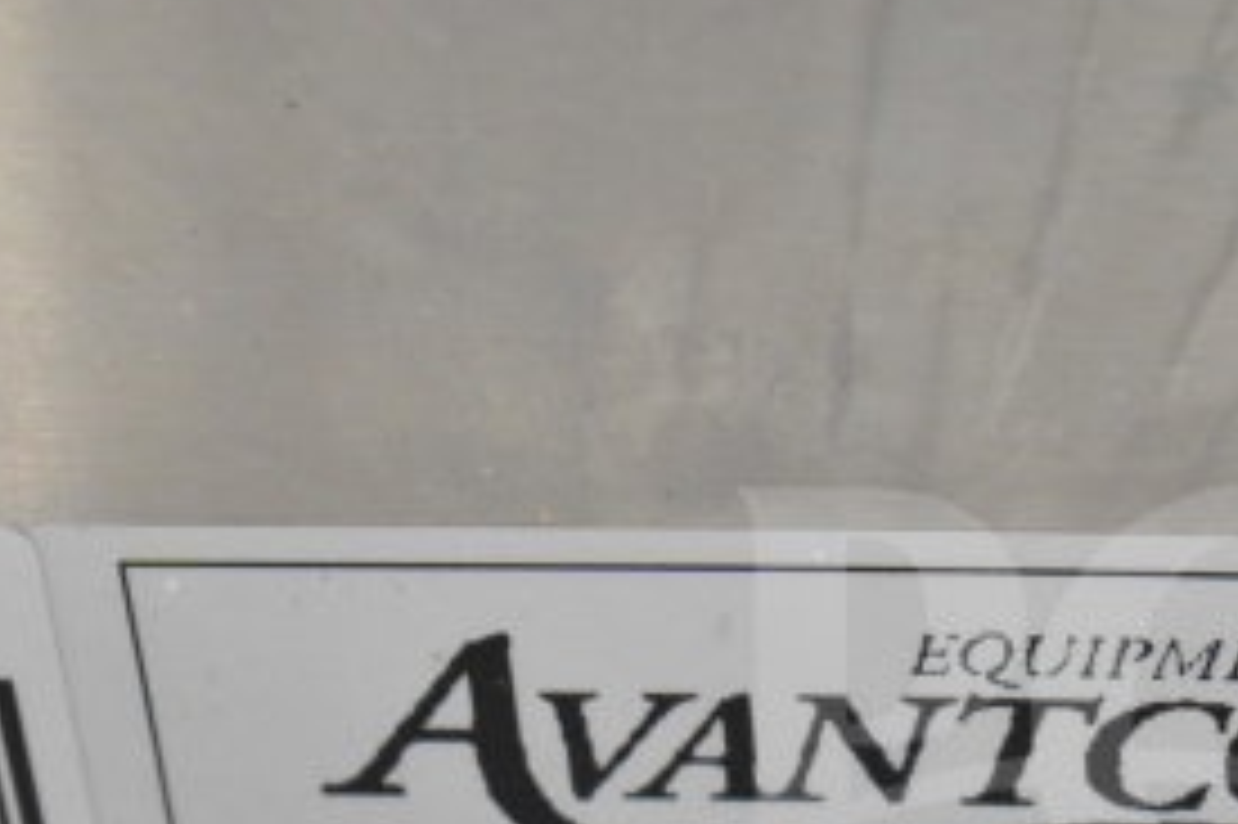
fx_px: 6293
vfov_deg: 7.5
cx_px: 1139
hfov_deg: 11.2
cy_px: 844
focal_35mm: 183
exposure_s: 1/100
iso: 4000
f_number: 5.6
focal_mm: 55
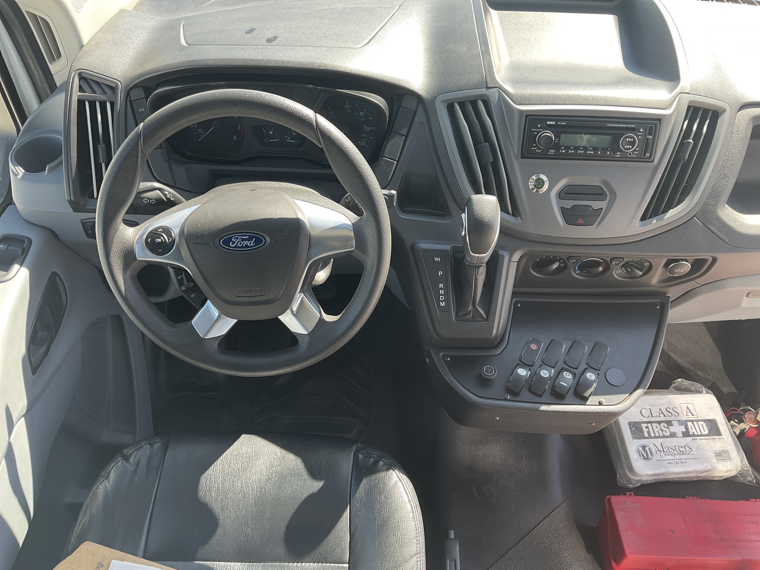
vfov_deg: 48.2
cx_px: 380
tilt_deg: -51.1
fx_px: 637
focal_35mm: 29
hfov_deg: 61.7
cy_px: 285
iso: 25
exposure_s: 1/122
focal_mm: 3
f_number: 1.8
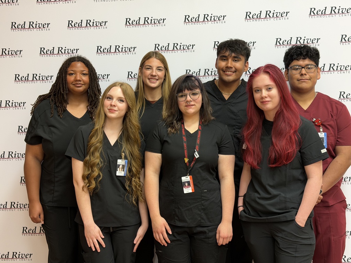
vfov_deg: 30.3
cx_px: 176
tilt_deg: -5.5
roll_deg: +1.3
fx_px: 487
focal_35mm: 48
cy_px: 132
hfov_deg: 39.7
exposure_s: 1/40
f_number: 1.78
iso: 200
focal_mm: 6.76
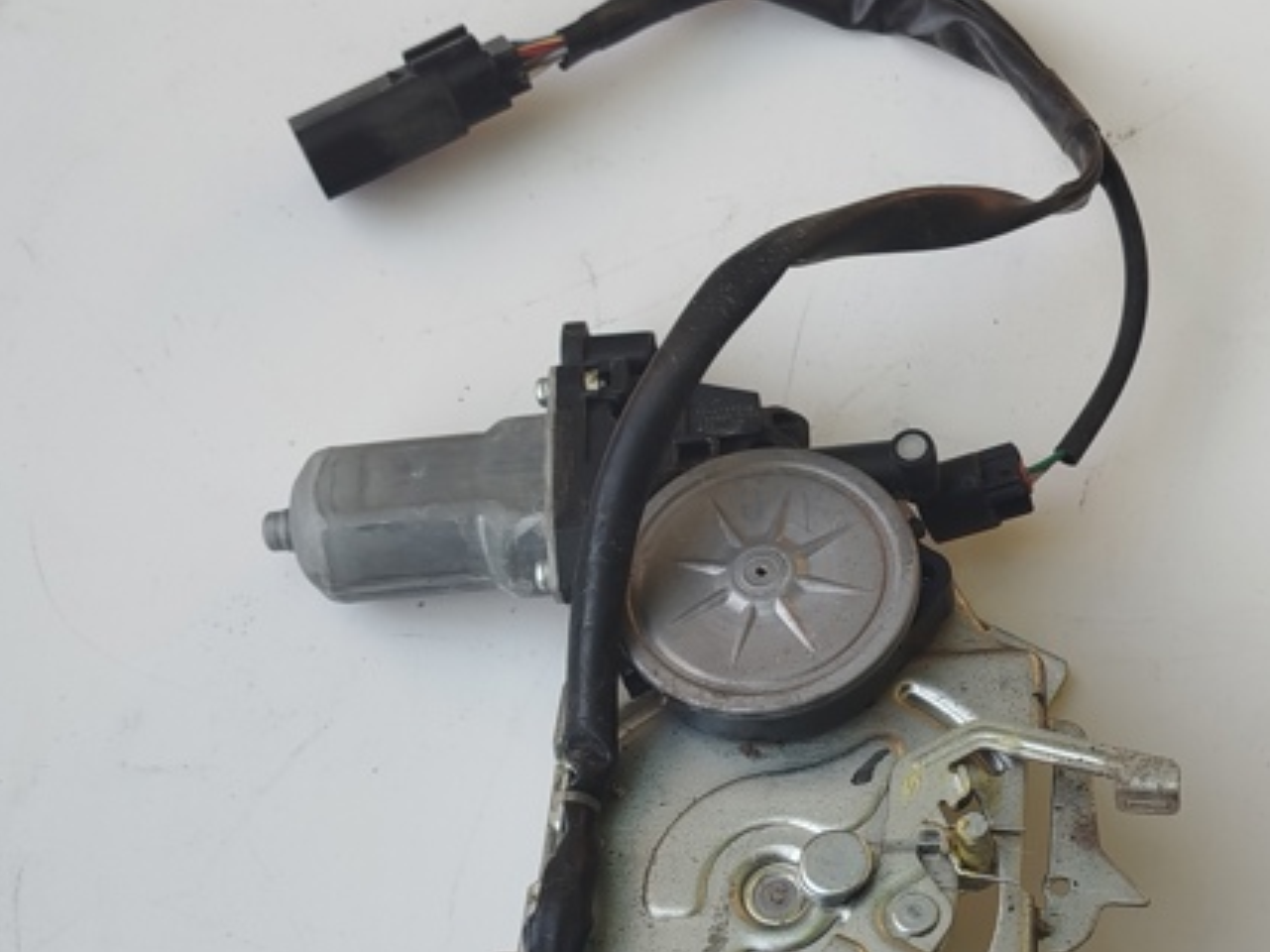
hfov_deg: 26.9
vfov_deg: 20.4
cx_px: 836
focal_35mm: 72
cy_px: 634
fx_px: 2641
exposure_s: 1/100
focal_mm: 5.31
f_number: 1.7
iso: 50
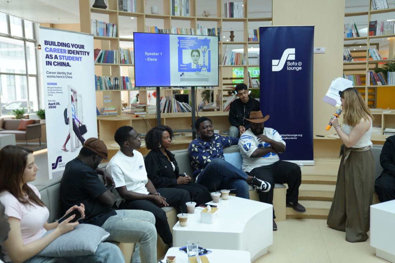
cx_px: 198
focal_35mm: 38
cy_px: 132
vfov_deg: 35.0
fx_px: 417
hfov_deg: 50.7
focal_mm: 38
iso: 320
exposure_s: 1/125
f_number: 2.8
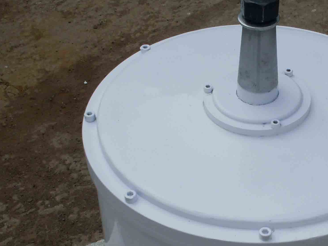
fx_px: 796
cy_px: 205
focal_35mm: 84
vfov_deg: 17.4
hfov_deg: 22.9
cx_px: 269
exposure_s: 1/500
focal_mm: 6.3
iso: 80
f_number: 8.4
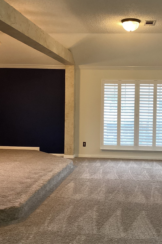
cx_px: 115
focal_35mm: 44
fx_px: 297
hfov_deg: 30.1
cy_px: 119
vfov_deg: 44.5
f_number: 2.4
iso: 250
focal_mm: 3.3
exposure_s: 1/50
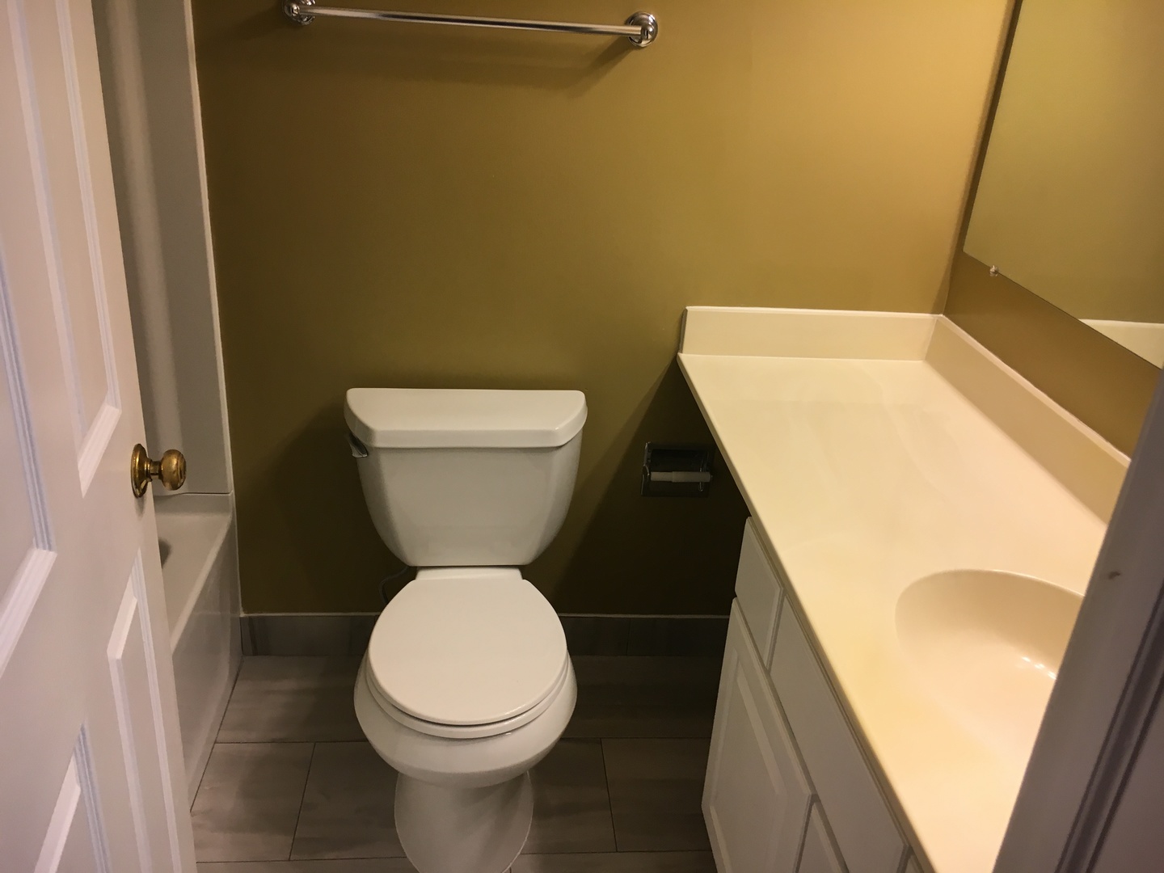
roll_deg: -5.1
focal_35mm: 29
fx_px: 975
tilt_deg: -25.1
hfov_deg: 61.7
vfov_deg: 48.2
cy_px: 436
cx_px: 582
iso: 50
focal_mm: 4.15
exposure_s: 1/30
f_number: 2.2
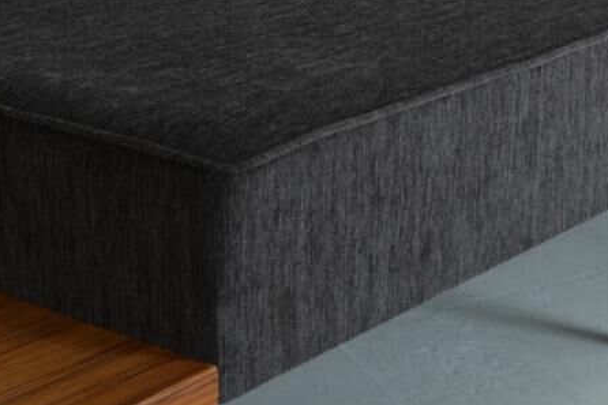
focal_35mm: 105
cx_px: 367
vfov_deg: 12.9
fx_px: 1773
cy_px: 46
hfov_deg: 19.4
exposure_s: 1/160
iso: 320
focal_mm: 26
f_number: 8
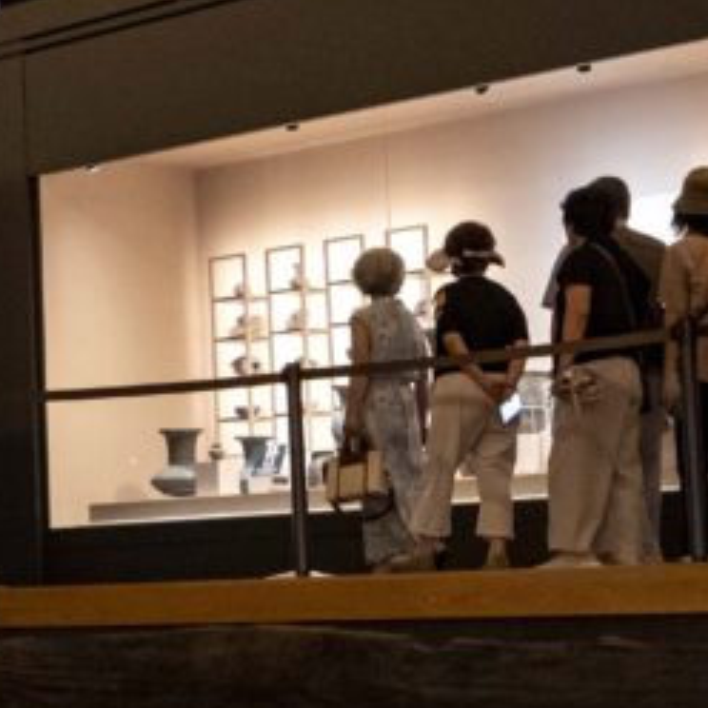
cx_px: -248
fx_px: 2684
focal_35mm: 116
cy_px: 307
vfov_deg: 15.0
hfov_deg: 14.3
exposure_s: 1/125
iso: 12800
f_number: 4.5
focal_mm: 33
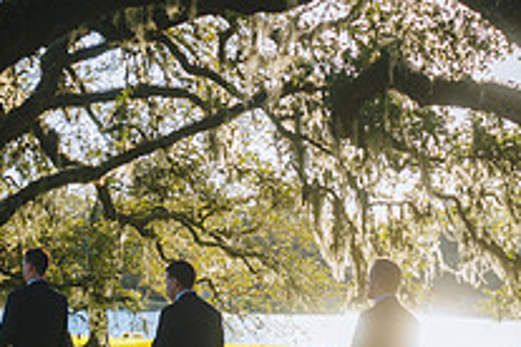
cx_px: 340
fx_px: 1375
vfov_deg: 14.4
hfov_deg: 21.4
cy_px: 226
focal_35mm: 95
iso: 100
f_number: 2.8
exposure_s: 1/500
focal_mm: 34
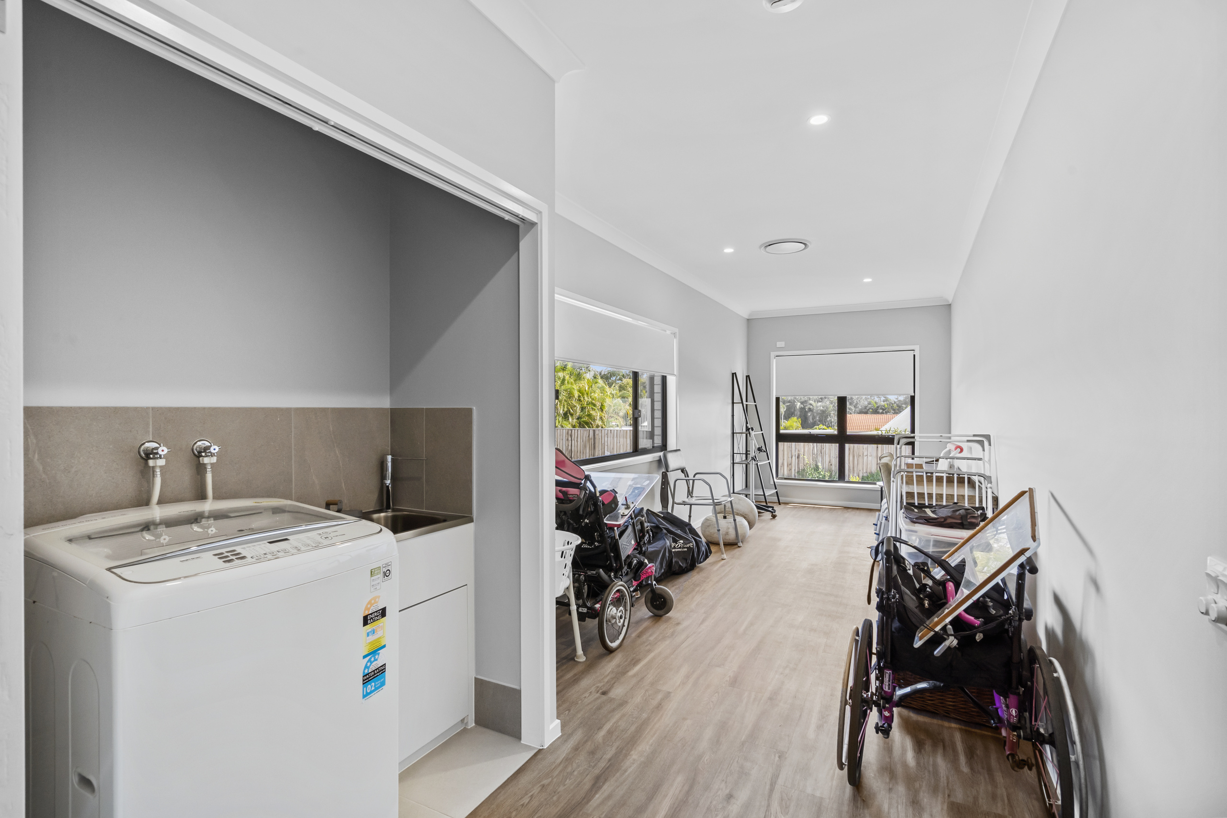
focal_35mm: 16
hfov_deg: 96.7
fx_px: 545
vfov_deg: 73.8
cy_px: 409
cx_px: 614
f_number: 10
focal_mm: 16
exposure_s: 1/13
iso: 1000
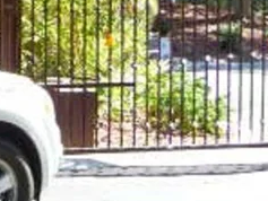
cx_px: -216
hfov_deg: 14.3
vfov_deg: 12.2
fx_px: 937
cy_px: 28
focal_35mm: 121
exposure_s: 1/160
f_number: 3.3
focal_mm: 4.7
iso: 100
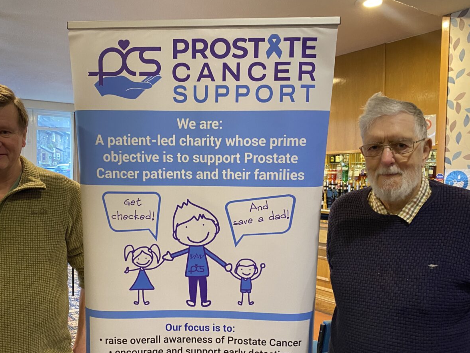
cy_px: 213
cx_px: 204
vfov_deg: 41.6
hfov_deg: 53.8
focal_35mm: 34
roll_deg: -0.7
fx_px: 462
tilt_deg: -3.6
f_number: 1.8
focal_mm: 4.25
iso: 400
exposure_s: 1/50
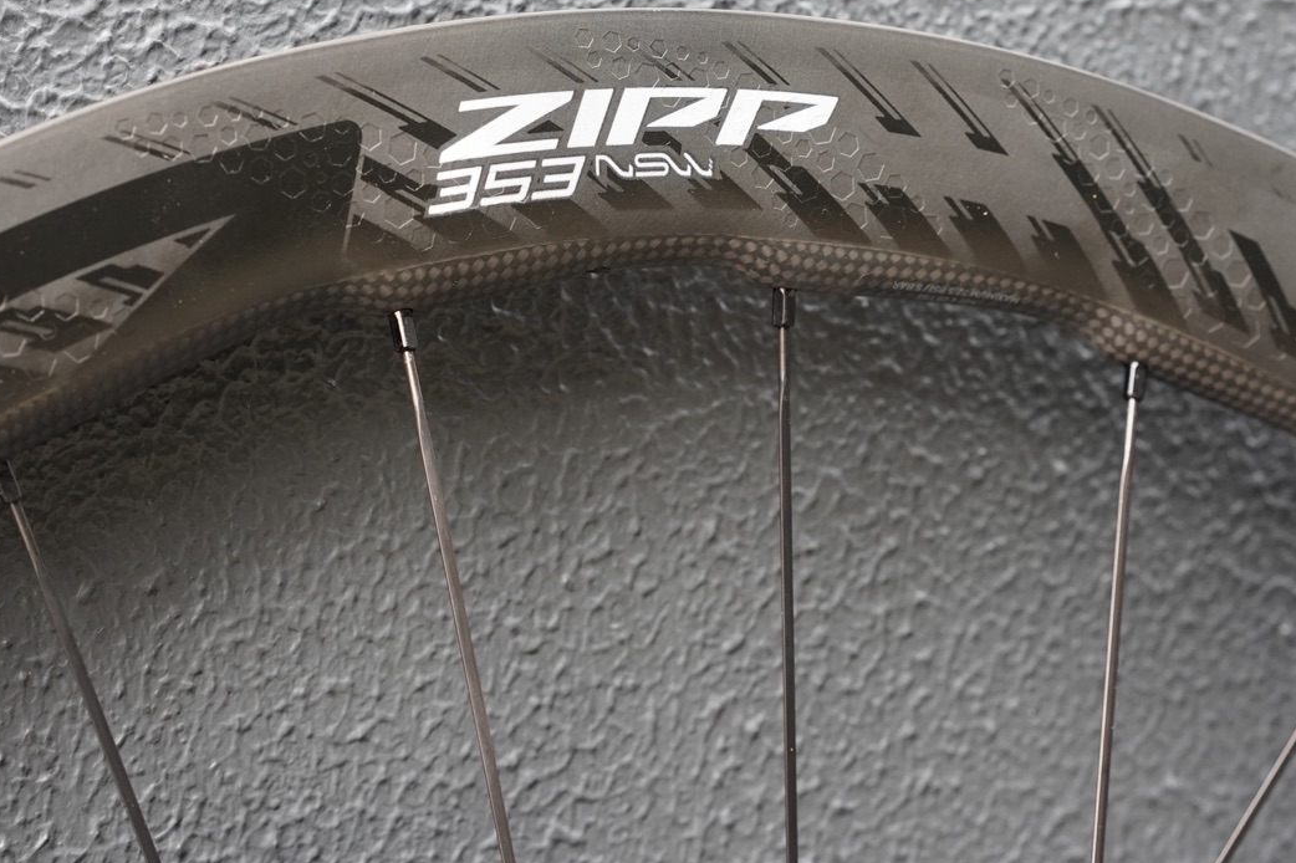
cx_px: 632
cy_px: 144
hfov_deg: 21.2
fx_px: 3455
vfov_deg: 14.1
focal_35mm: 96
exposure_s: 1/125
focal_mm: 50
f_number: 5
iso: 1000
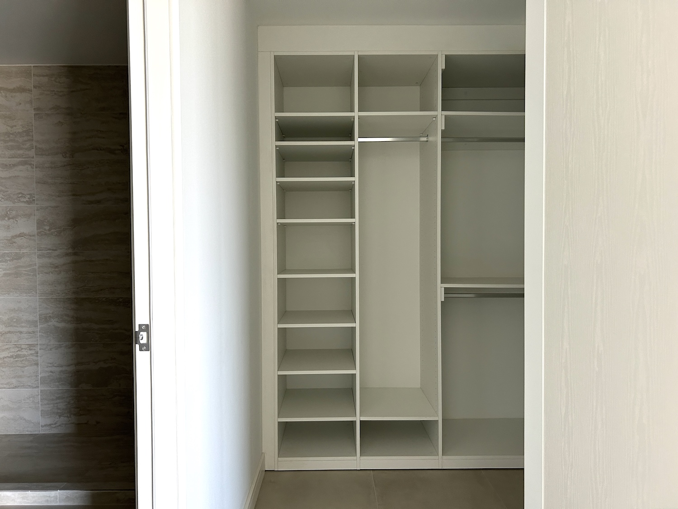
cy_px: 254
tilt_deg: -0.8
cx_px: 339
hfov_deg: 67.3
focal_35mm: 26
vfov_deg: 53.1
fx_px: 509
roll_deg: +1.7
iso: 160
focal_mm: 5.7
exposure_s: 1/60
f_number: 1.5
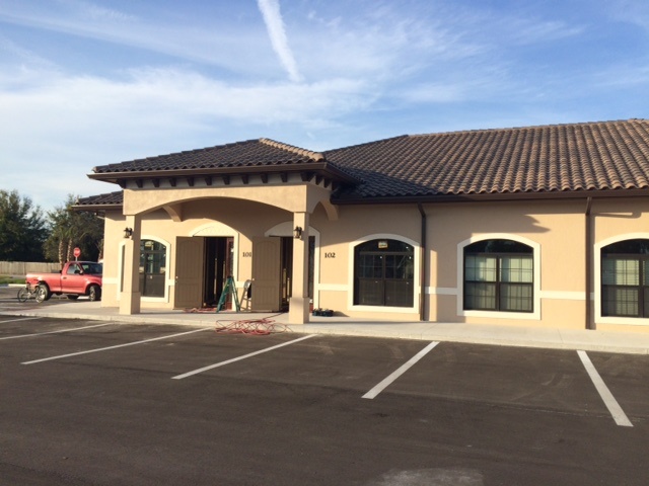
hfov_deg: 61.7
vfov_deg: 48.2
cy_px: 243
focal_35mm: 29
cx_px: 324
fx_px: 544
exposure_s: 1/1368
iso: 32
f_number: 2.2
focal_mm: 4.15
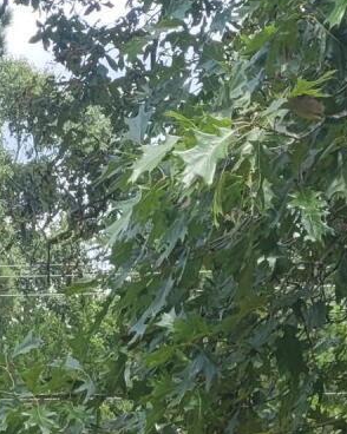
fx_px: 1773
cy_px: 956
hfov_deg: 11.0
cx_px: -64
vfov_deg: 11.9
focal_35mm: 138
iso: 40
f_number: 1.8
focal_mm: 5.4
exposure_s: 1/902
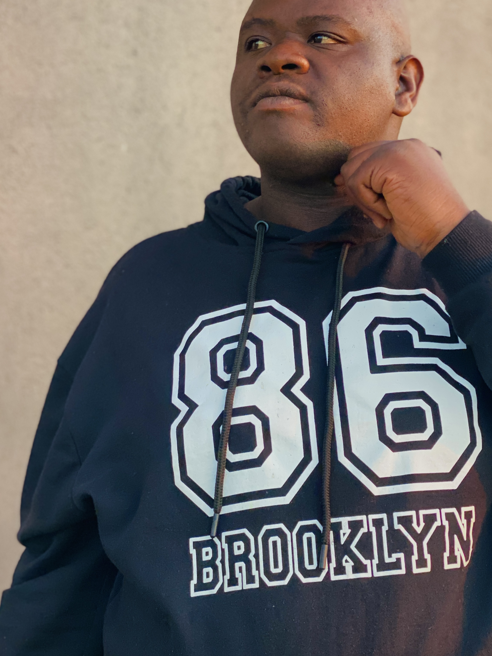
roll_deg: -1.7
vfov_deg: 28.1
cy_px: 260
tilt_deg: -1.1
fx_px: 1308
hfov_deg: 21.3
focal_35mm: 69
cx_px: 297
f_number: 2
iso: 160
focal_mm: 6
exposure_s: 1/122
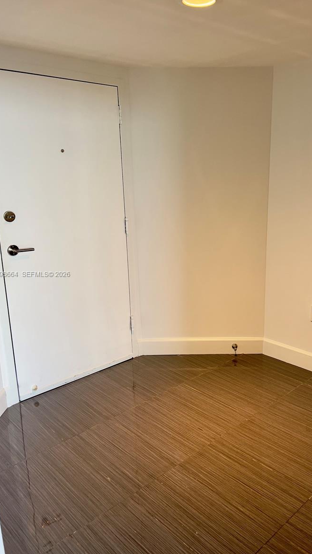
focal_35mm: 29
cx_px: 195
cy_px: 275
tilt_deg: -11.9
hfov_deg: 39.9
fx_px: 427
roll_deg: +0.9
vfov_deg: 66.1
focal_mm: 5.7
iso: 64
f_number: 1.5
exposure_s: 1/60
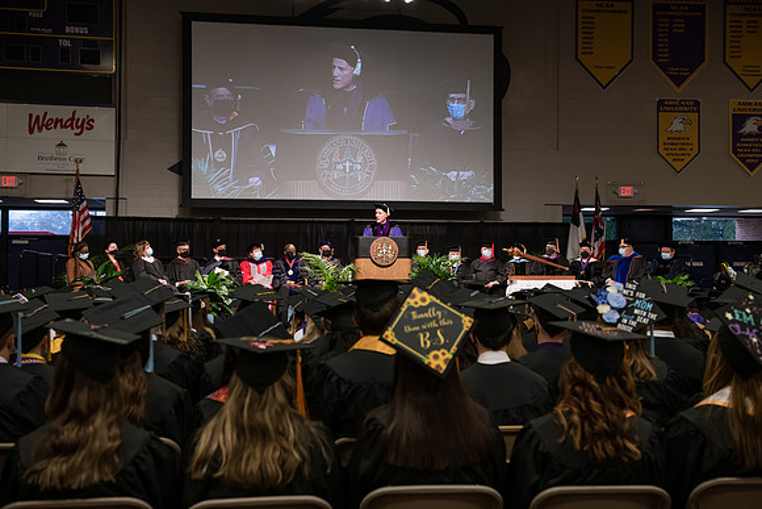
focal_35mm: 45
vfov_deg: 29.9
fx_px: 953
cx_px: 381
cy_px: 254
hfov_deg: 43.6
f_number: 4
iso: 1000
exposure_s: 1/200
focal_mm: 45
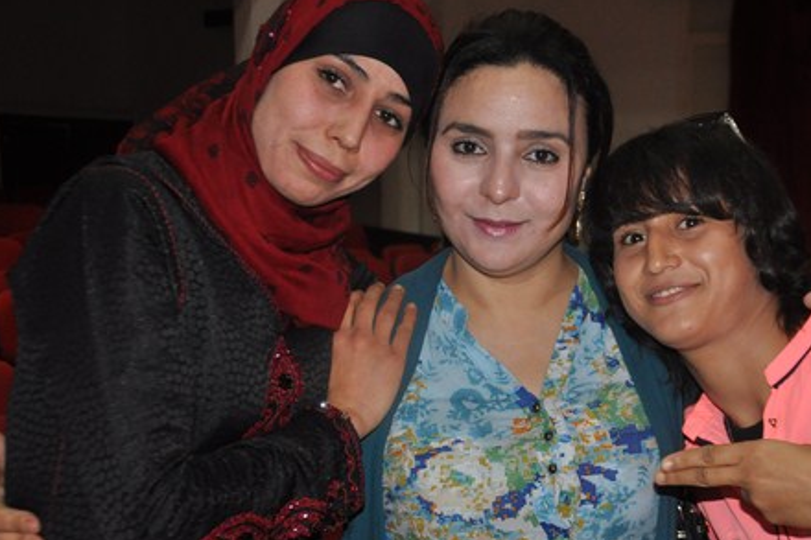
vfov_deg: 24.1
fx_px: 1261
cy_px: 322
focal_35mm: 56
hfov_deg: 35.4
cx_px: 532
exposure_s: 1/60
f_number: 3.8
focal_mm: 24
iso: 800
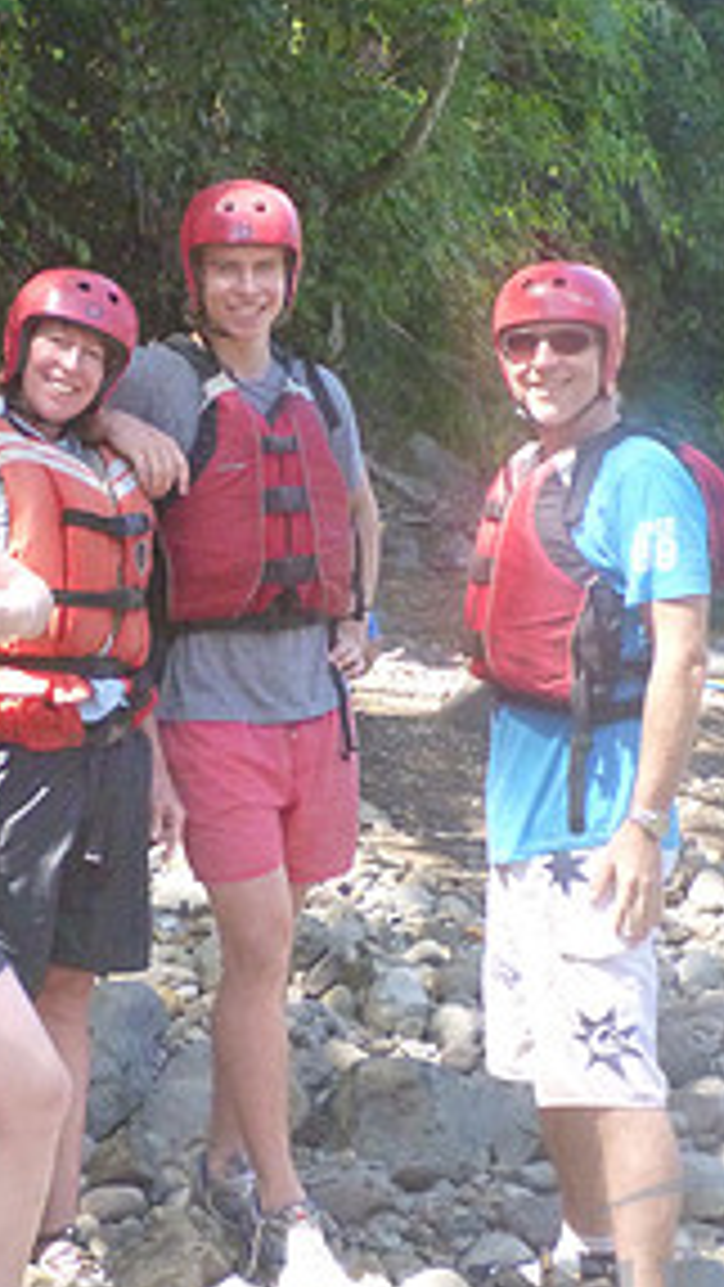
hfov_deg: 14.4
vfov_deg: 25.2
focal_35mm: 84
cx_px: 234
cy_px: 493
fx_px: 2865
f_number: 4
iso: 800
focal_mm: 6.8
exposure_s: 1/250
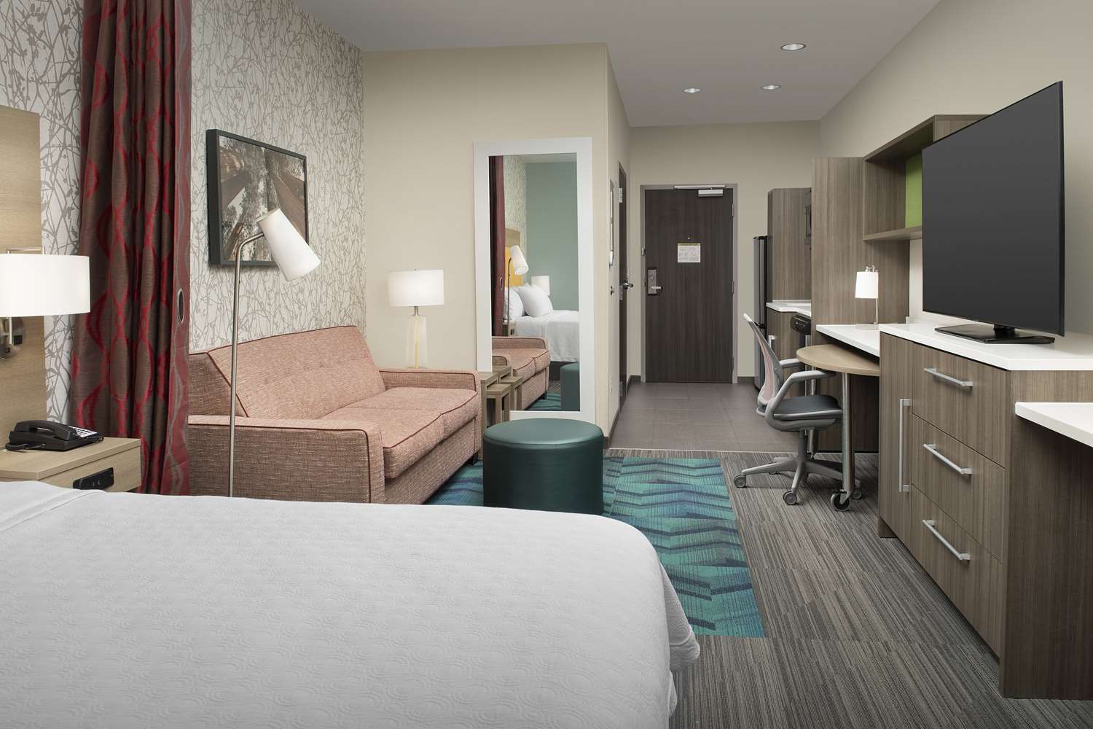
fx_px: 729
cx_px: 546
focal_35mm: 24
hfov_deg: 73.7
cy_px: 364
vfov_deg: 53.1
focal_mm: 24
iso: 400
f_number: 11
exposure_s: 1/250
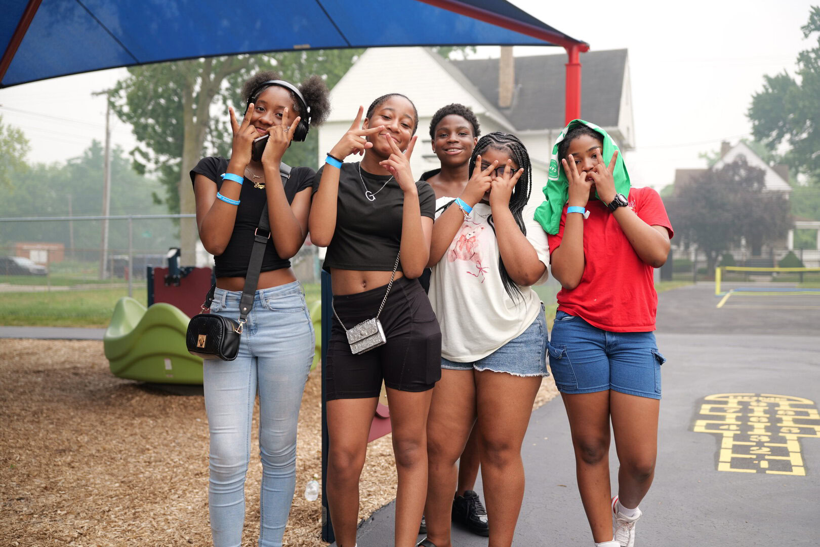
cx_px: 410
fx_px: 934
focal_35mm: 41
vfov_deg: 32.6
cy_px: 274
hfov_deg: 47.4
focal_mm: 41
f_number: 2.8
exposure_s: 1/200
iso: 320
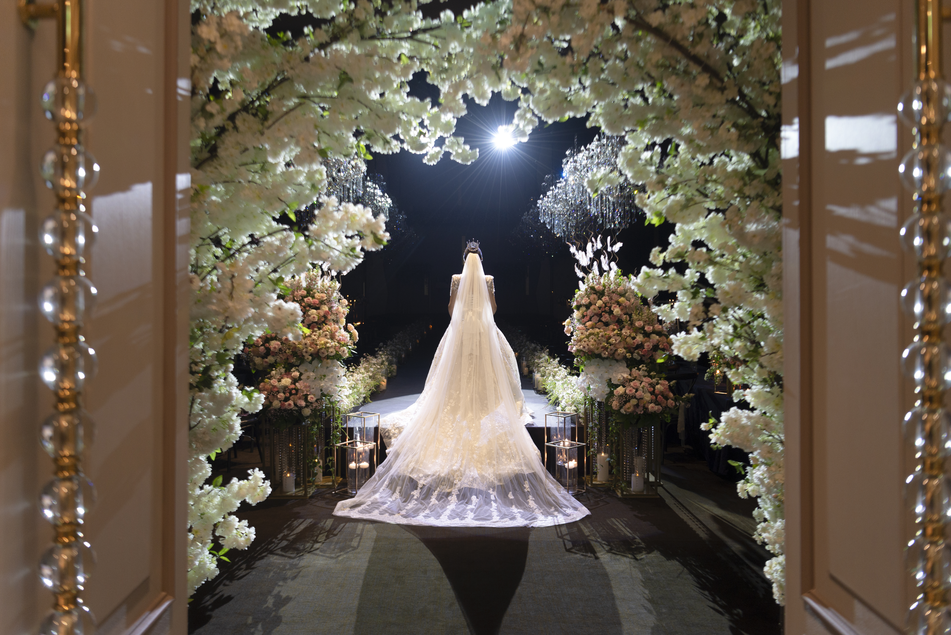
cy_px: 318
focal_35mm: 28
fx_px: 740
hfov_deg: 65.5
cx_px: 476
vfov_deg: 46.4
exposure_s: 1/125
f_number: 2.8
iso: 400
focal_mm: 28
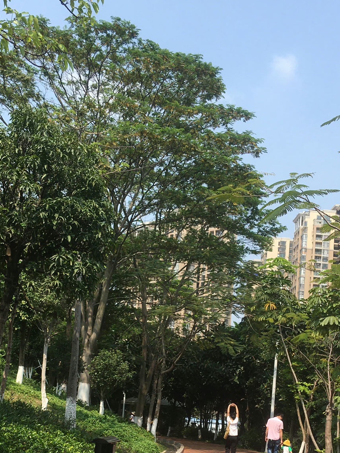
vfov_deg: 36.6
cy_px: 339
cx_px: 161
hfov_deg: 28.6
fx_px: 668
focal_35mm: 51
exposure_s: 1/1115
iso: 25
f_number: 2.2
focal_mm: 4.15
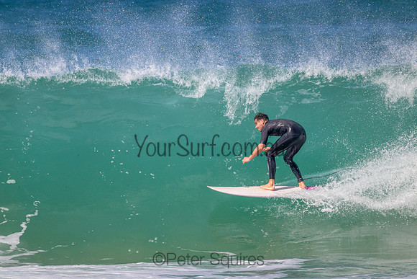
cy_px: 140
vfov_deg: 1.7
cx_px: 208
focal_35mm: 800
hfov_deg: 2.6
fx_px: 9268
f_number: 11
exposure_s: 1/2000
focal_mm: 800
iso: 1800
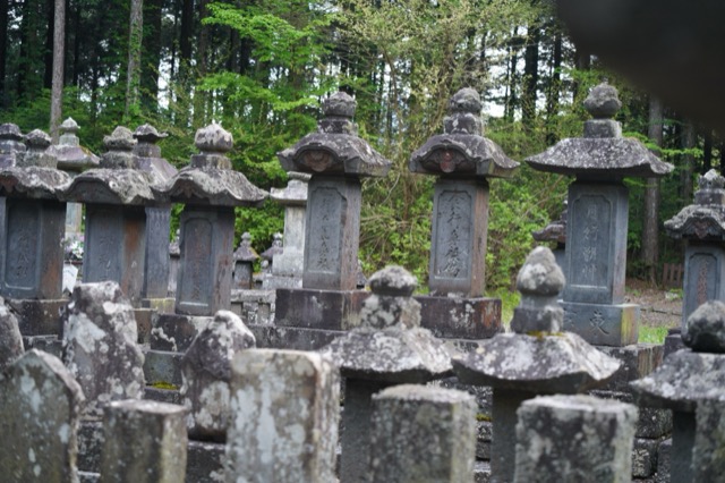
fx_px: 1288
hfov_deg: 31.4
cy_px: 242
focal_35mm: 64
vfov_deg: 21.2
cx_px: 362
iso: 400
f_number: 4.5
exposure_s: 1/100
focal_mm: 64
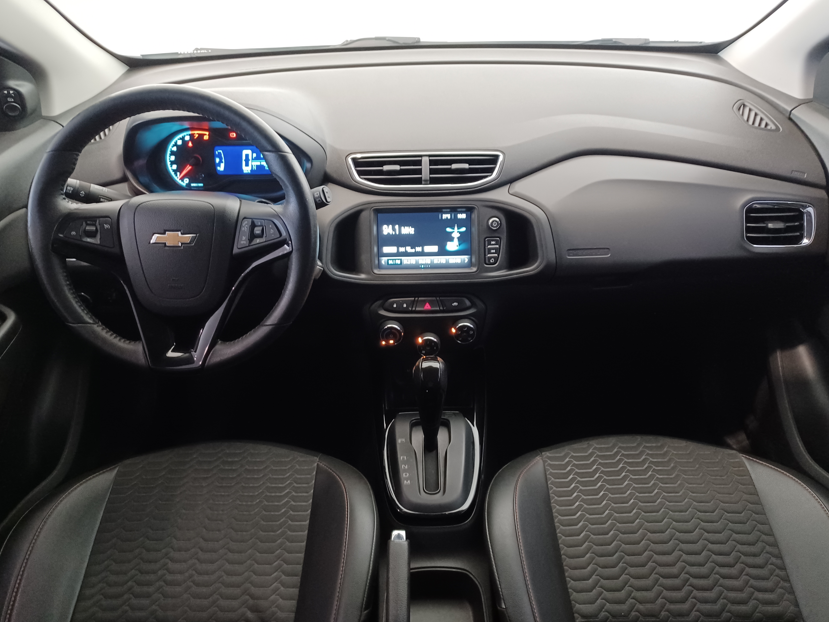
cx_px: 418
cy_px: 311
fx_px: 623
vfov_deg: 53.1
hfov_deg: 67.3
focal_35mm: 26
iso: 640
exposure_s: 1/20
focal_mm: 4.6
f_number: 1.8
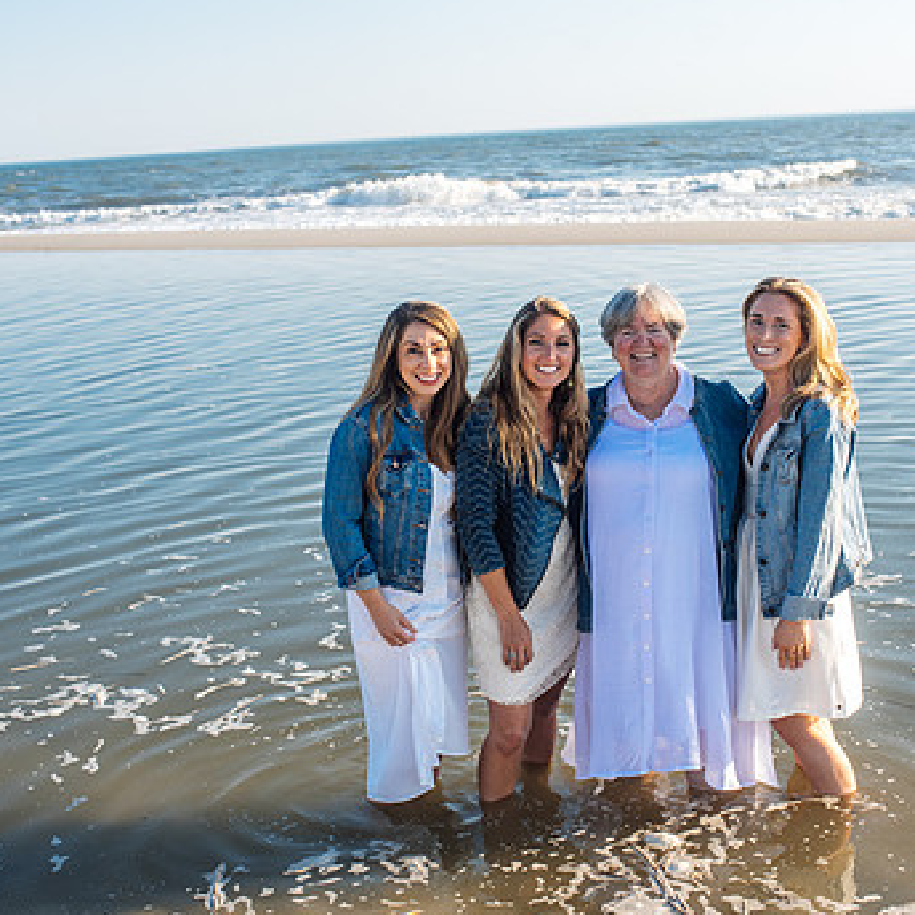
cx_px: 489
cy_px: 475
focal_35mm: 52
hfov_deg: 32.8
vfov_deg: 32.8
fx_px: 1555
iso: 160
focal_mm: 35
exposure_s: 1/500
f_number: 4.5
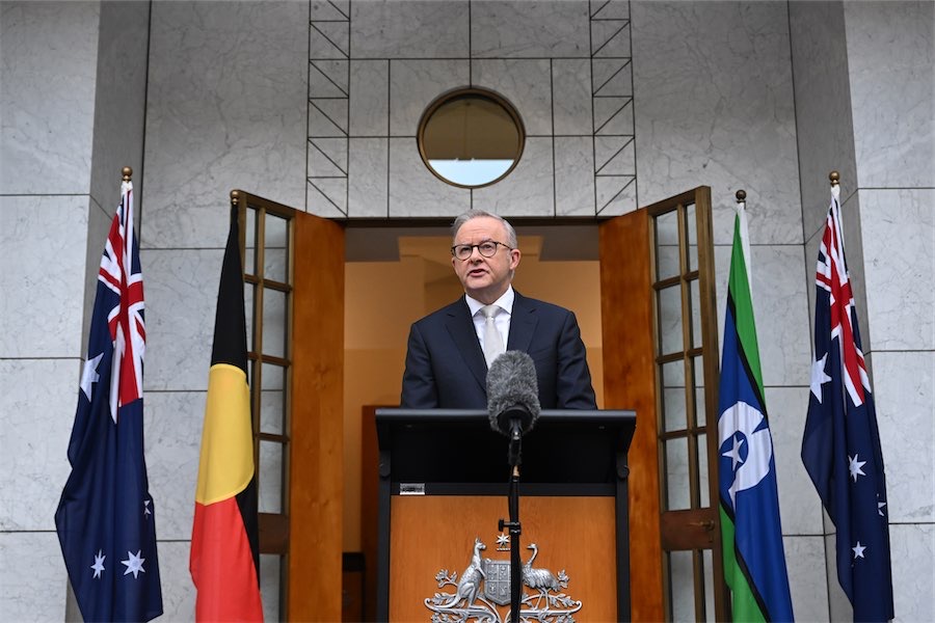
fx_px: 1195
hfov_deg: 42.7
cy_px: 312
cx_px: 468
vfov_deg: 29.2
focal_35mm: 46
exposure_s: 1/640
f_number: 4
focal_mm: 46
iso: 1600
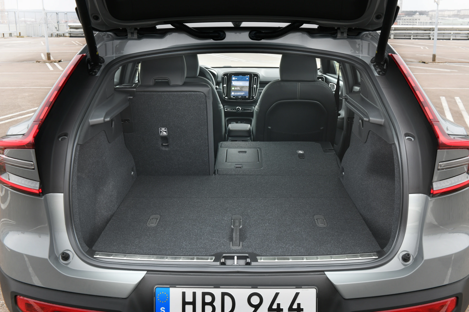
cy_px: 156
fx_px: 521
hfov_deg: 48.5
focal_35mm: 40
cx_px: 234
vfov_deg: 33.4
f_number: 11
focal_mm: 40
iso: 500
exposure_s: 1/6
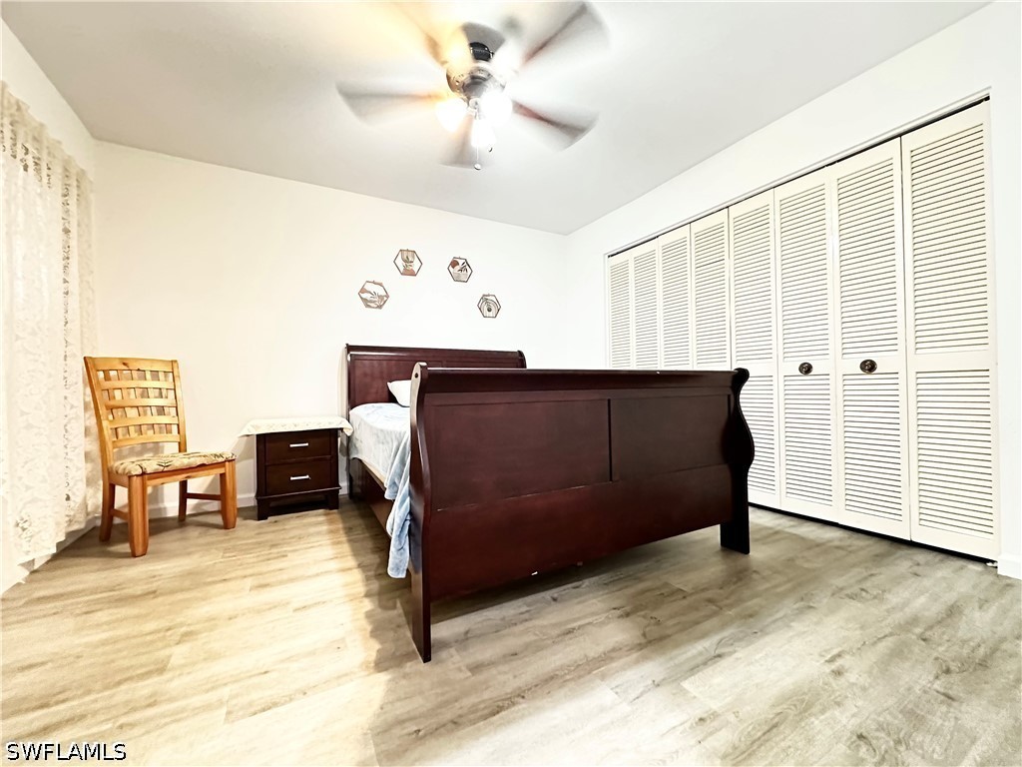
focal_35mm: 14
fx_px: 413
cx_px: 511
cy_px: 384
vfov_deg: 85.7
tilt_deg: +0.6
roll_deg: +0.6
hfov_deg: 102.1
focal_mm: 2.22
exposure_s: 1/30
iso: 1250
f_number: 2.2
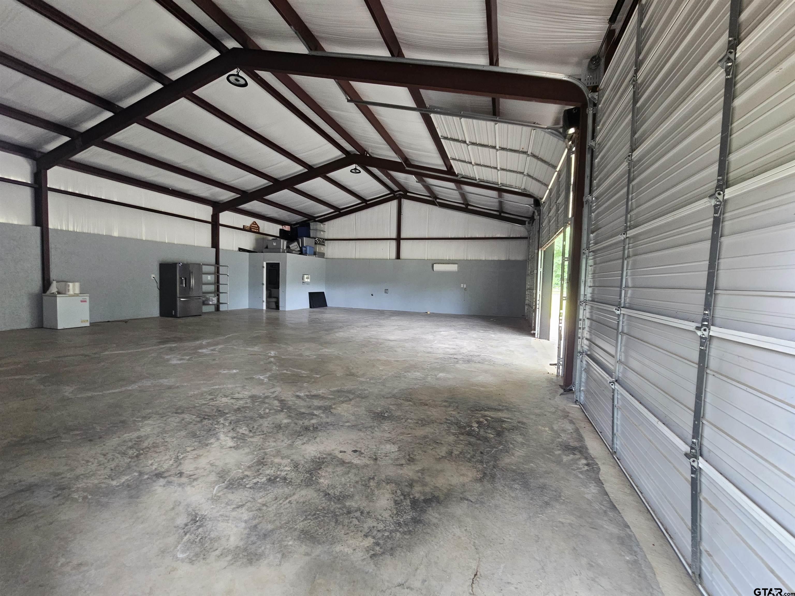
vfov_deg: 89.9
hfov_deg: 106.2
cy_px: 298
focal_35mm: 13
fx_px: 299
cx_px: 398
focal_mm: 2.2
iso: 320
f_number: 2.2
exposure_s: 1/40
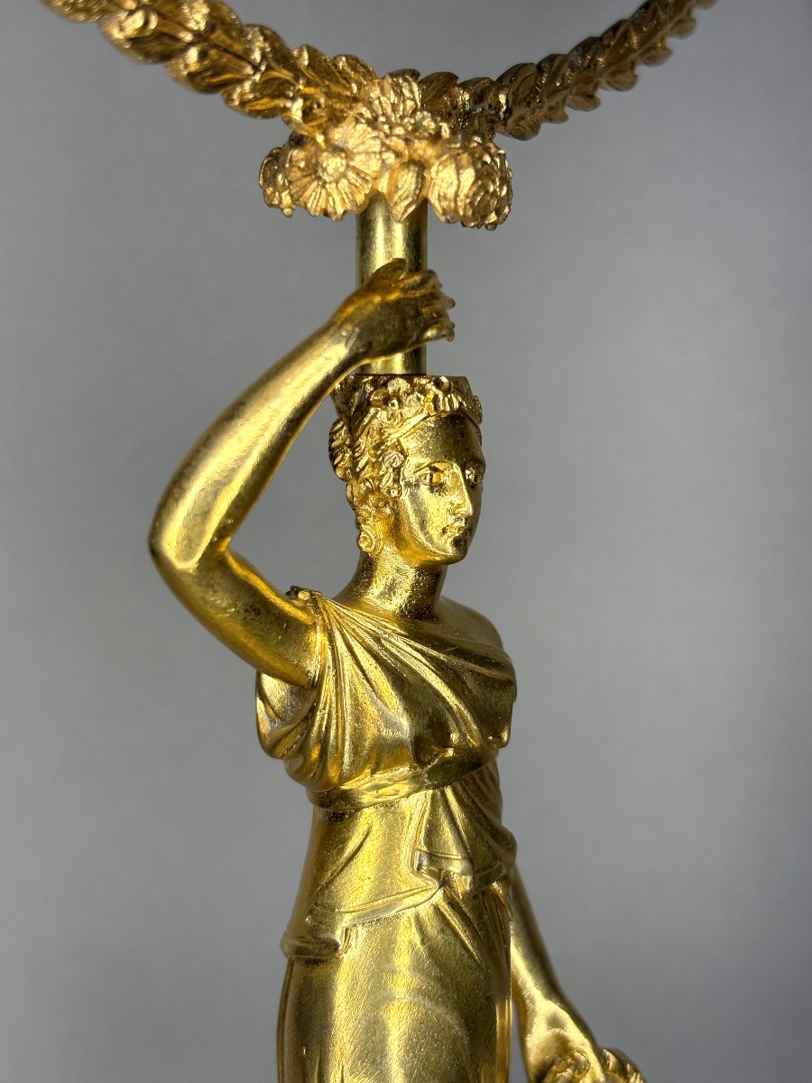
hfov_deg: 28.0
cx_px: 406
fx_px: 1626
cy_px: 542
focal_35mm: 52
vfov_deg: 36.8
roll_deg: -0.8
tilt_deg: -10.2
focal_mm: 5.96
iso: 32
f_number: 1.6
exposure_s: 1/174
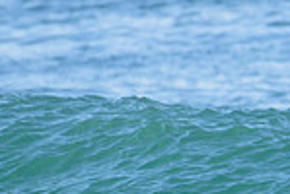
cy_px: 221
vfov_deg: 0.6
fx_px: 19227
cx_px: 620
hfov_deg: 0.9
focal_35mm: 2382
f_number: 5.6
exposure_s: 1/2000
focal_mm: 500
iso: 250
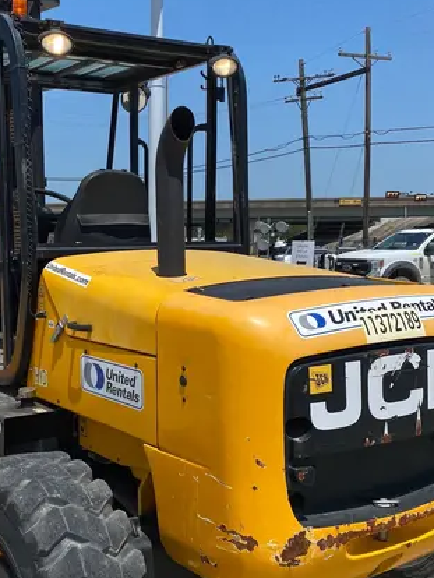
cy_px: 357
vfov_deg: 41.0
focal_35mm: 46
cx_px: 142
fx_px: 768
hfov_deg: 31.3
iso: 32
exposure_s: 1/3984
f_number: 1.8
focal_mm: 4.25
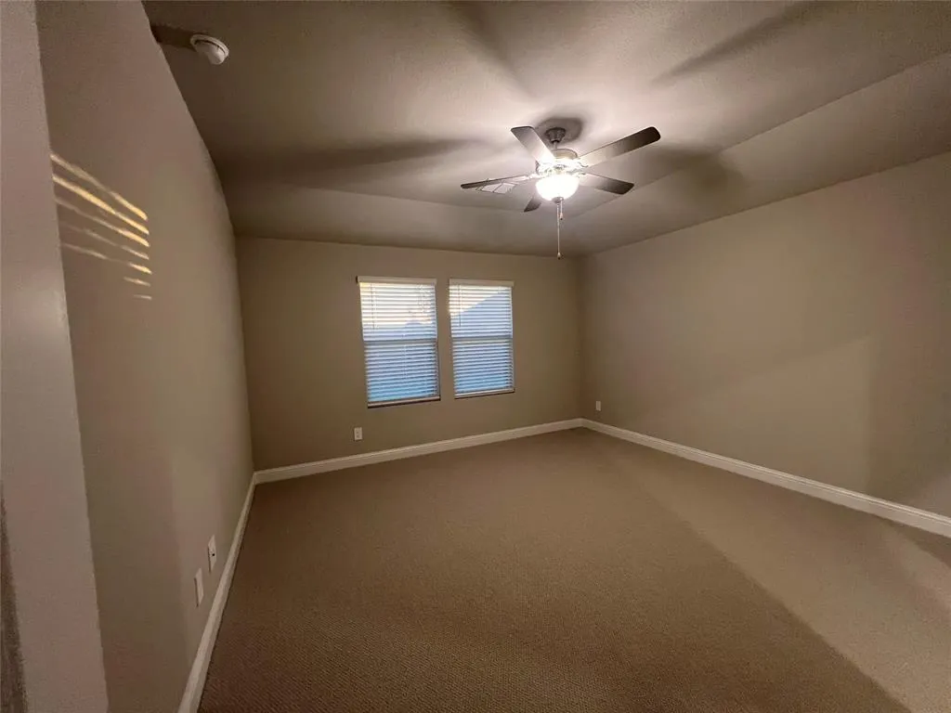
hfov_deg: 106.2
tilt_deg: -3.4
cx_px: 476
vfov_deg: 89.9
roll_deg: +2.3
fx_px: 357
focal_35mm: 13
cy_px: 356
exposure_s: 1/60
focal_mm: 1.57
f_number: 1.8
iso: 500
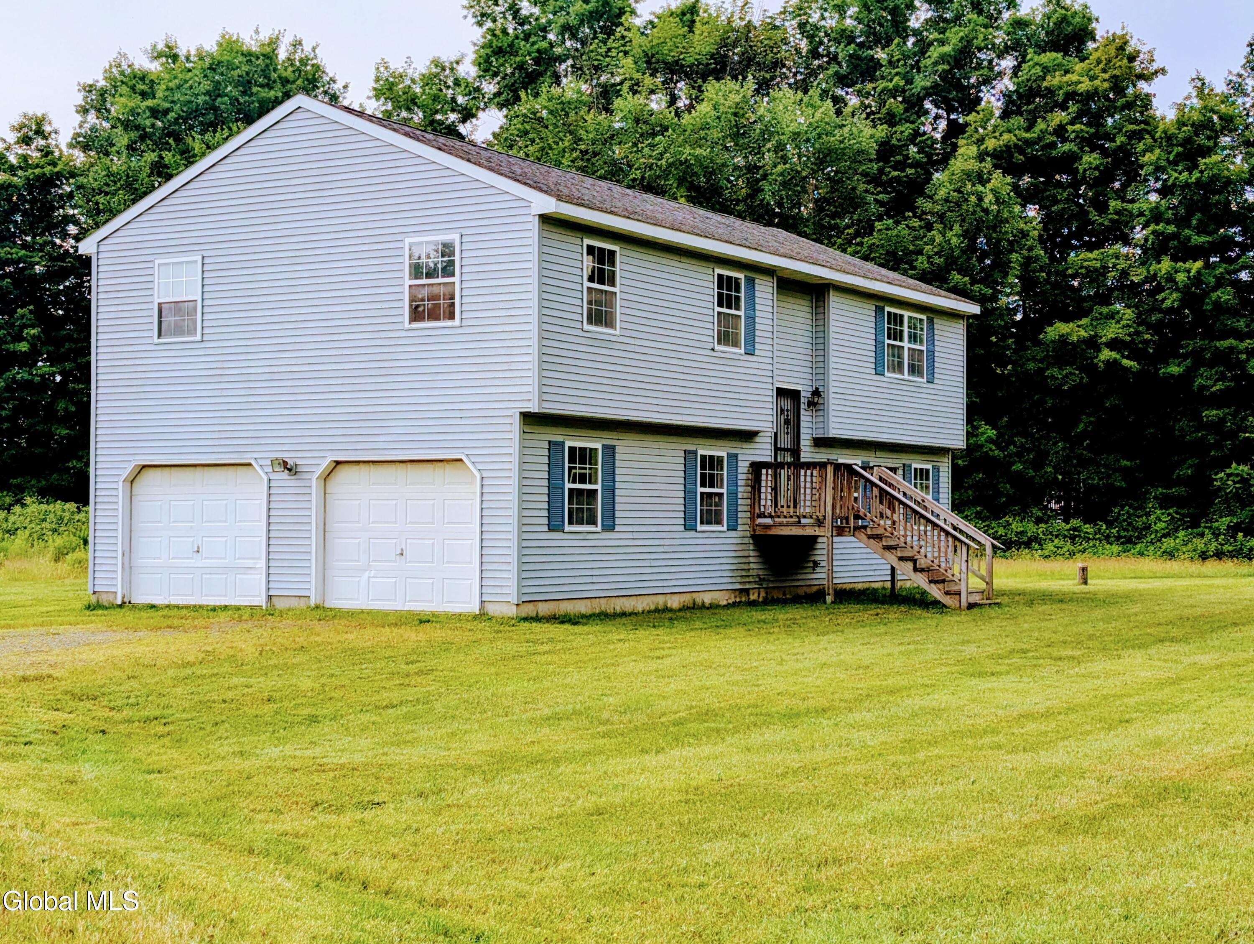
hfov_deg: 38.9
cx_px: 627
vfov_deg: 29.7
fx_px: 1777
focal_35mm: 49
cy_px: 472
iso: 25
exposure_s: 1/1335
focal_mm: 6.9
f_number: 1.68
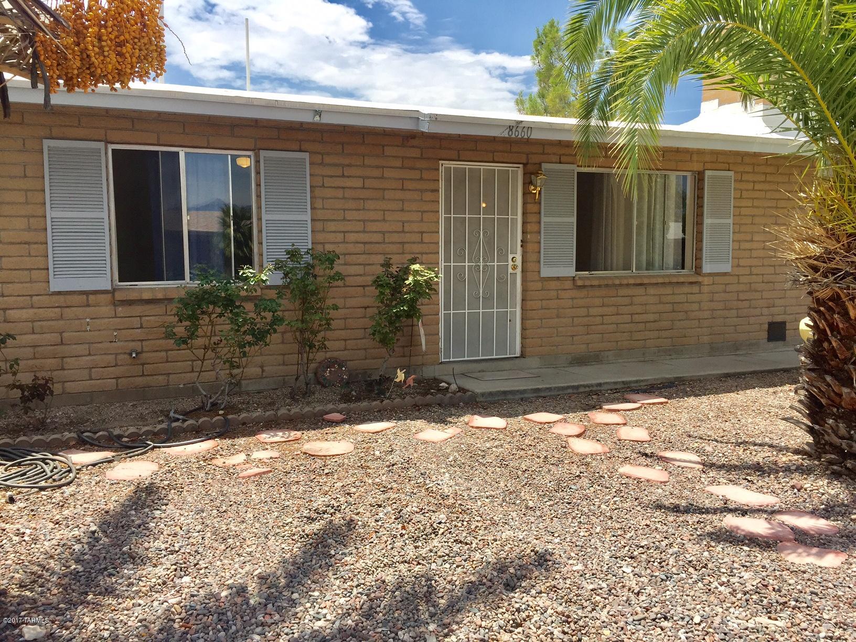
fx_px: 717
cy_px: 321
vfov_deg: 48.2
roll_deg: -0.8
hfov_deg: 61.7
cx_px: 428
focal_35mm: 29
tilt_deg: -4.6
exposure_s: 1/1980
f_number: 2.2
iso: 32
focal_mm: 4.15
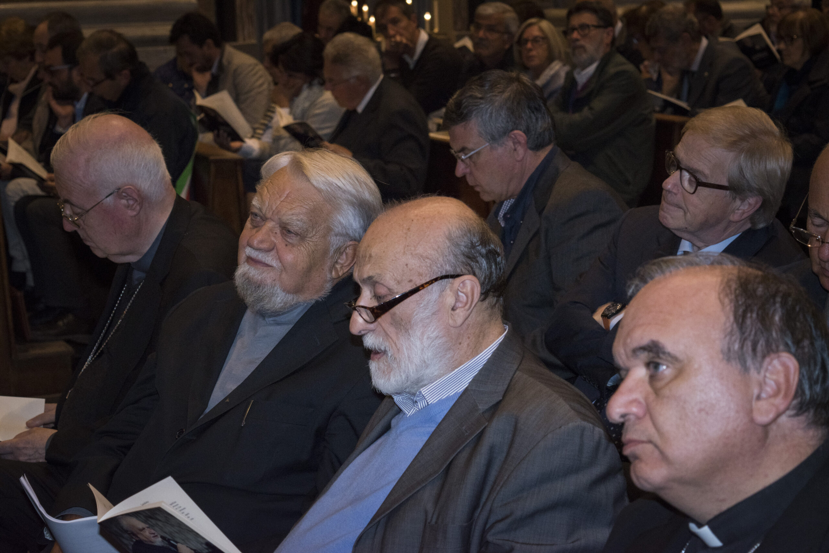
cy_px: 276
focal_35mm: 82
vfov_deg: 16.6
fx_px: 1900
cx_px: 414
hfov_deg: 24.6
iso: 1000
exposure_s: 1/80
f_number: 5.6
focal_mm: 55
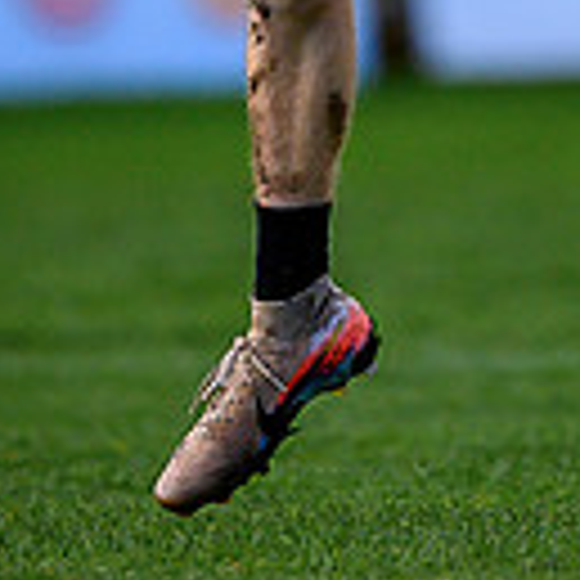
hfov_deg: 0.5
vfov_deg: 0.5
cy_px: -641
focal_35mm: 3369
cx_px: 598
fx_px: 63864
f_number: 4
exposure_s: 1/1600
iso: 360
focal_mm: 500
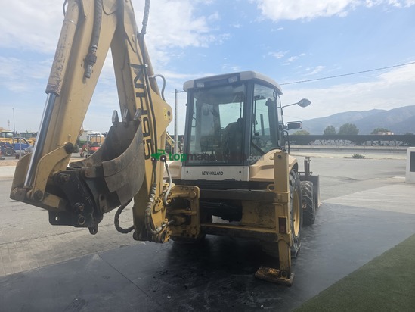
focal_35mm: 23
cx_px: 208
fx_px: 276
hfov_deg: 73.9
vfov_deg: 58.9
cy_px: 156
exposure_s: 1/3589
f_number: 1.7
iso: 80
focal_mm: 6.3
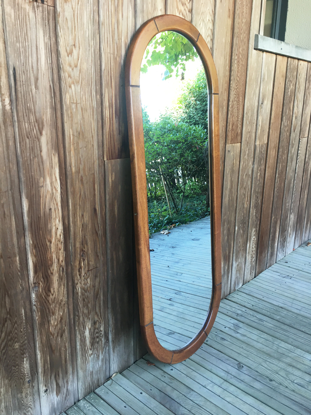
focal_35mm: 29
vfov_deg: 61.7
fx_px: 347
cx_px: 156
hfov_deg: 48.2
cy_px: 208
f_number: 2.2
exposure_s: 1/33
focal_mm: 4.15
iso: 40
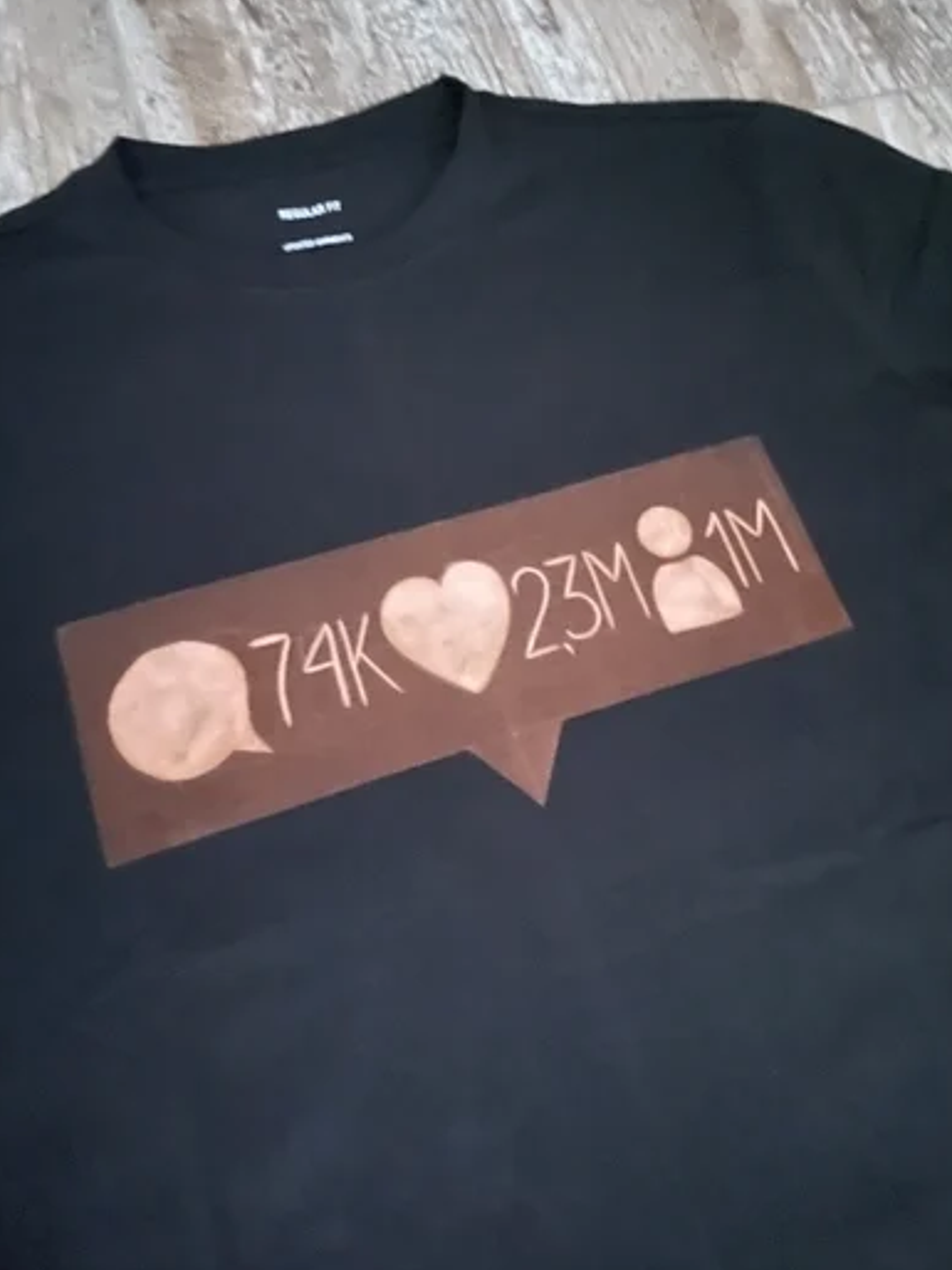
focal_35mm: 27
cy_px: 628
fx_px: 990
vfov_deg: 65.3
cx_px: 472
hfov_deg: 51.4
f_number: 1.6
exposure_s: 1/2
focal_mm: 4.2
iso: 4000
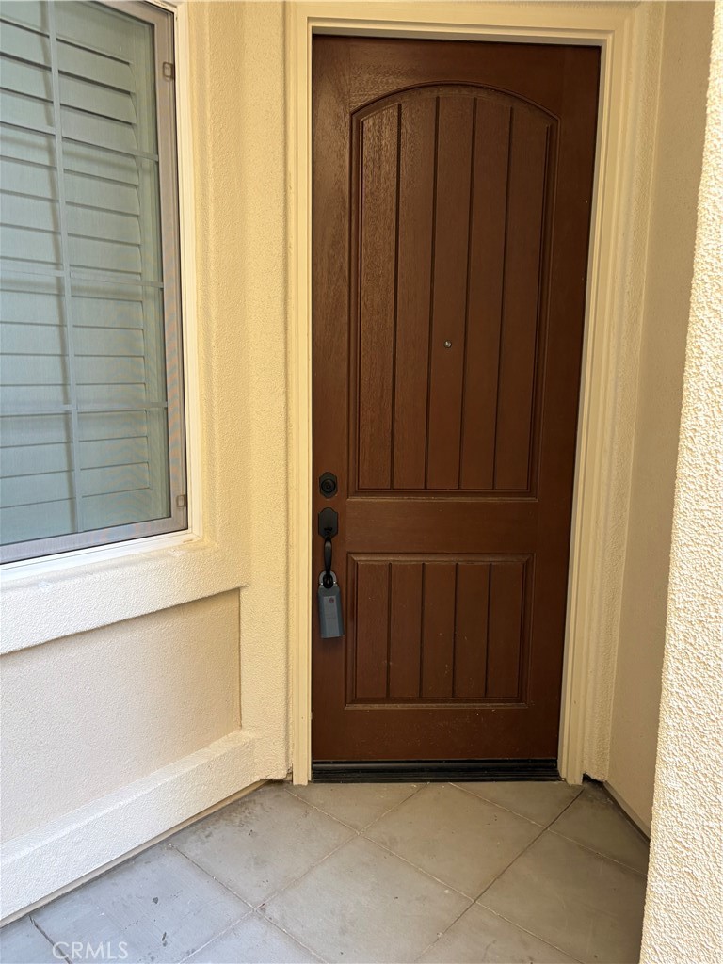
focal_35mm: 26
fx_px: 724
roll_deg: -1.4
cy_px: 482
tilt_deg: -9.2
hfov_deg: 53.1
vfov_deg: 67.3
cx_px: 362
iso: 125
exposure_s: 1/91
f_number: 1.6
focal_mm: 5.96
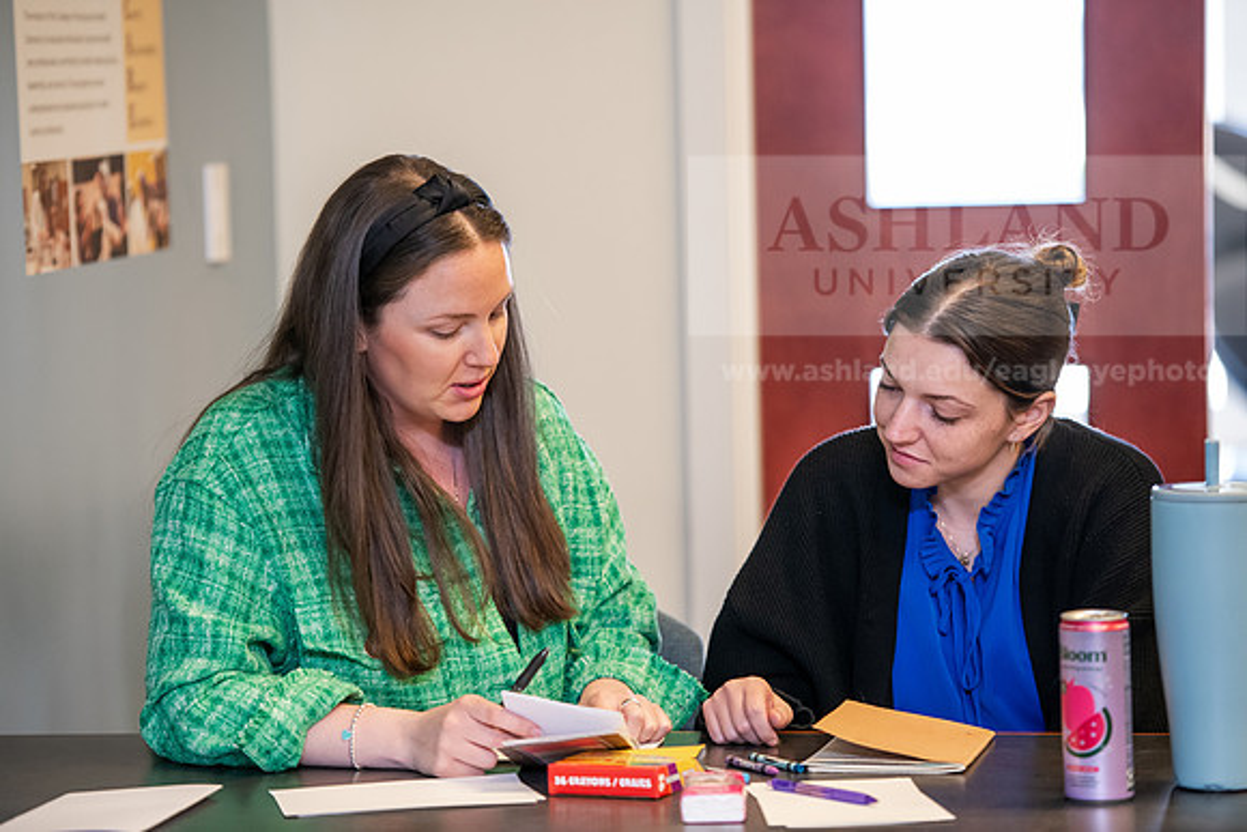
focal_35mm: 135
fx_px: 4677
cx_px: 624
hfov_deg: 15.2
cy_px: 416
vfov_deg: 10.2
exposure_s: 1/160
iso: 1600
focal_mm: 135
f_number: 3.2
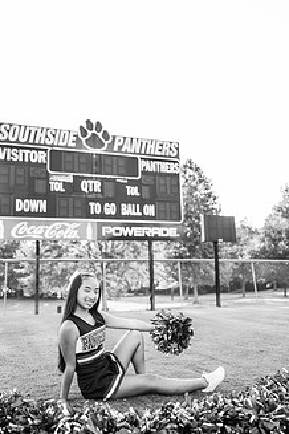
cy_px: 214
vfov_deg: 57.2
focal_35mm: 33
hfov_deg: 40.0
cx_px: 144
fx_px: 397
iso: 125
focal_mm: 24
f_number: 2
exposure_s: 1/500
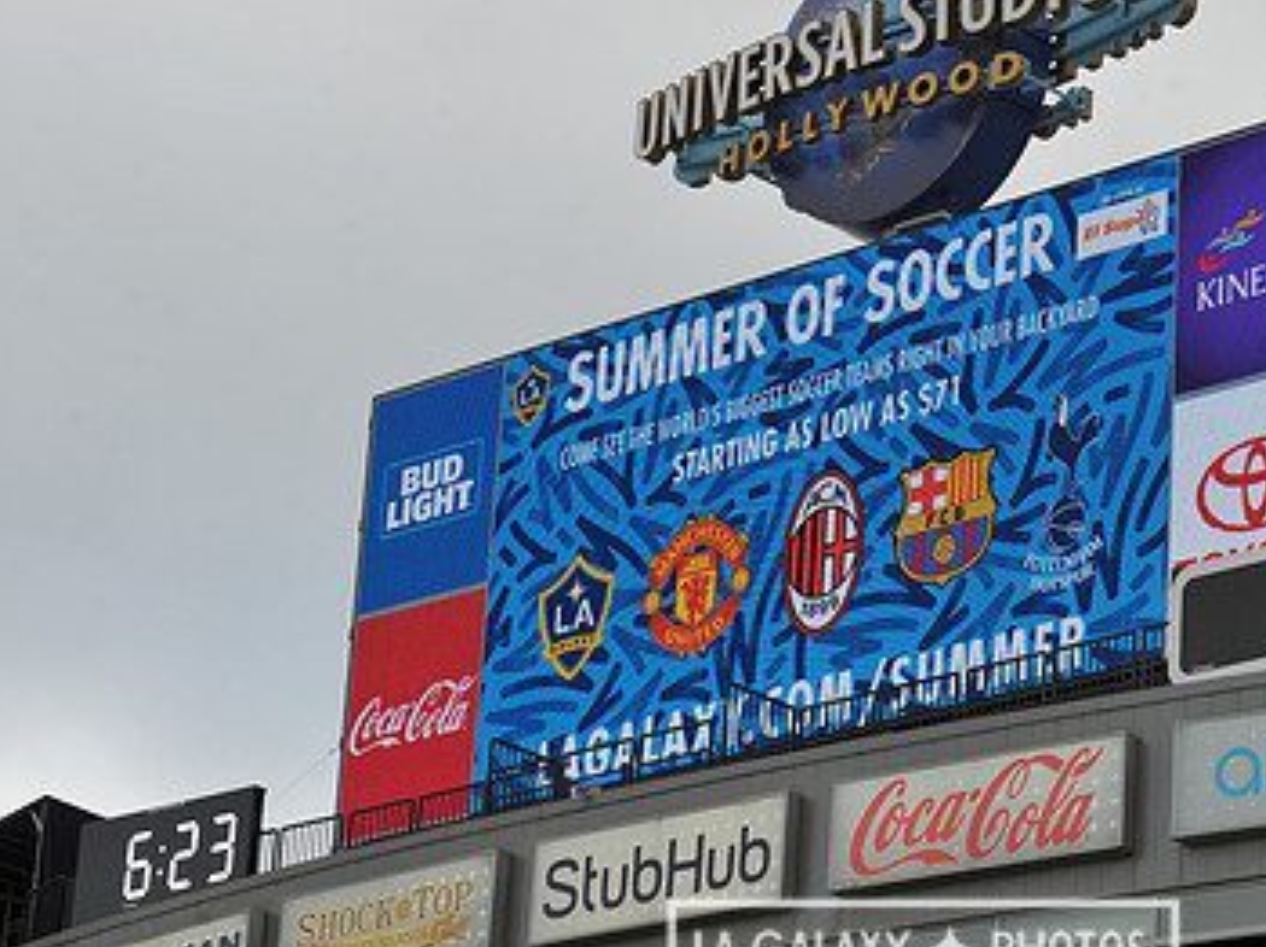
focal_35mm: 137
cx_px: 922
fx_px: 5007
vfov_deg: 10.8
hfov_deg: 14.4
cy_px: 405
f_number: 8
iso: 400
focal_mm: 86
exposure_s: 1/250
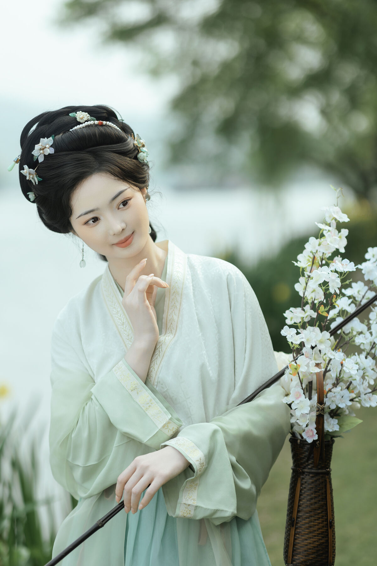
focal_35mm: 85
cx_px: 188
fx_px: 1335
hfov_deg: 16.1
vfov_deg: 23.9
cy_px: 283
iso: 100
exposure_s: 1/2000
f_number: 2
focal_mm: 85
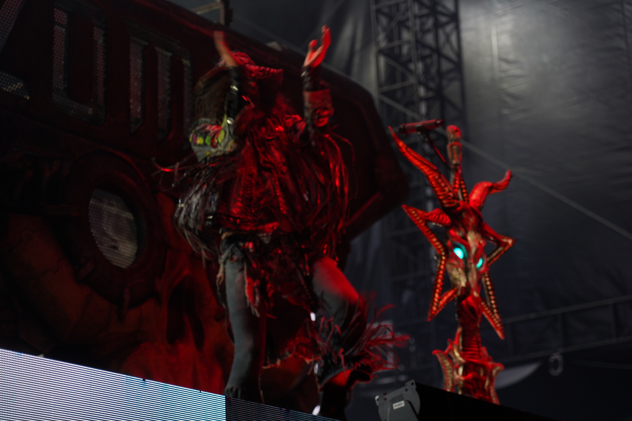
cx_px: 316
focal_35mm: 105
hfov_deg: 19.5
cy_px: 210
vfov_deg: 13.0
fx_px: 1843
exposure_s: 1/125
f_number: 4
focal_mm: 105
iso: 400
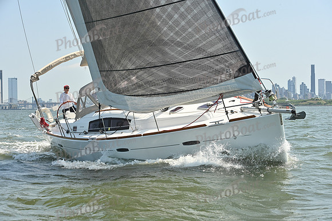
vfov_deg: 19.5
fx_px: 646
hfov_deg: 28.8
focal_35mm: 70
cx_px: 166
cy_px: 110
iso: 320
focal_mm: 70
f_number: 7.1
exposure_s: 1/1250
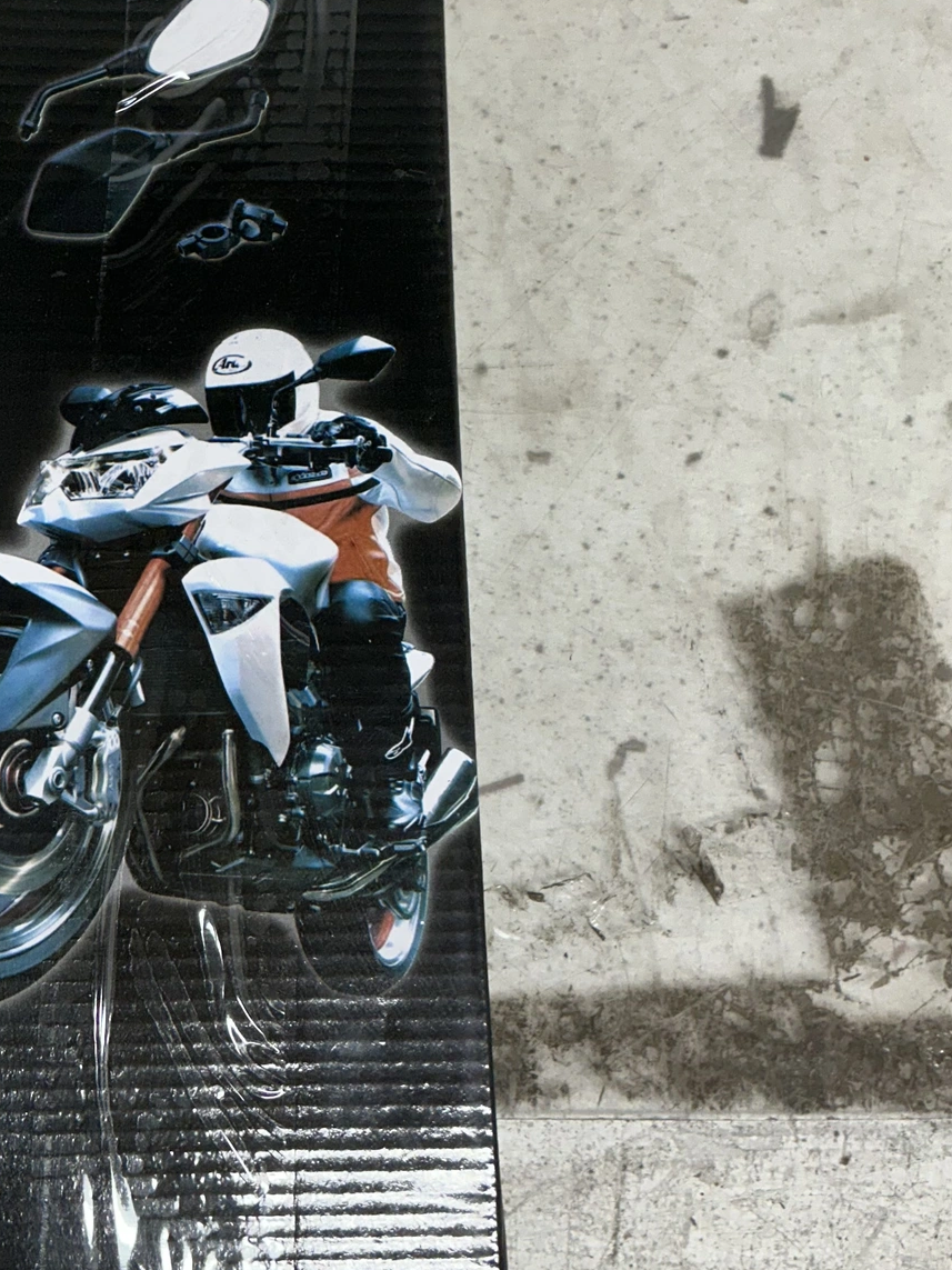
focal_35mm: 49
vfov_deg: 38.8
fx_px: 1797
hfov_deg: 28.7
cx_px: 134
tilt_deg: -82.5
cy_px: 528
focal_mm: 3
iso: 50
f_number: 1.8
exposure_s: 1/120
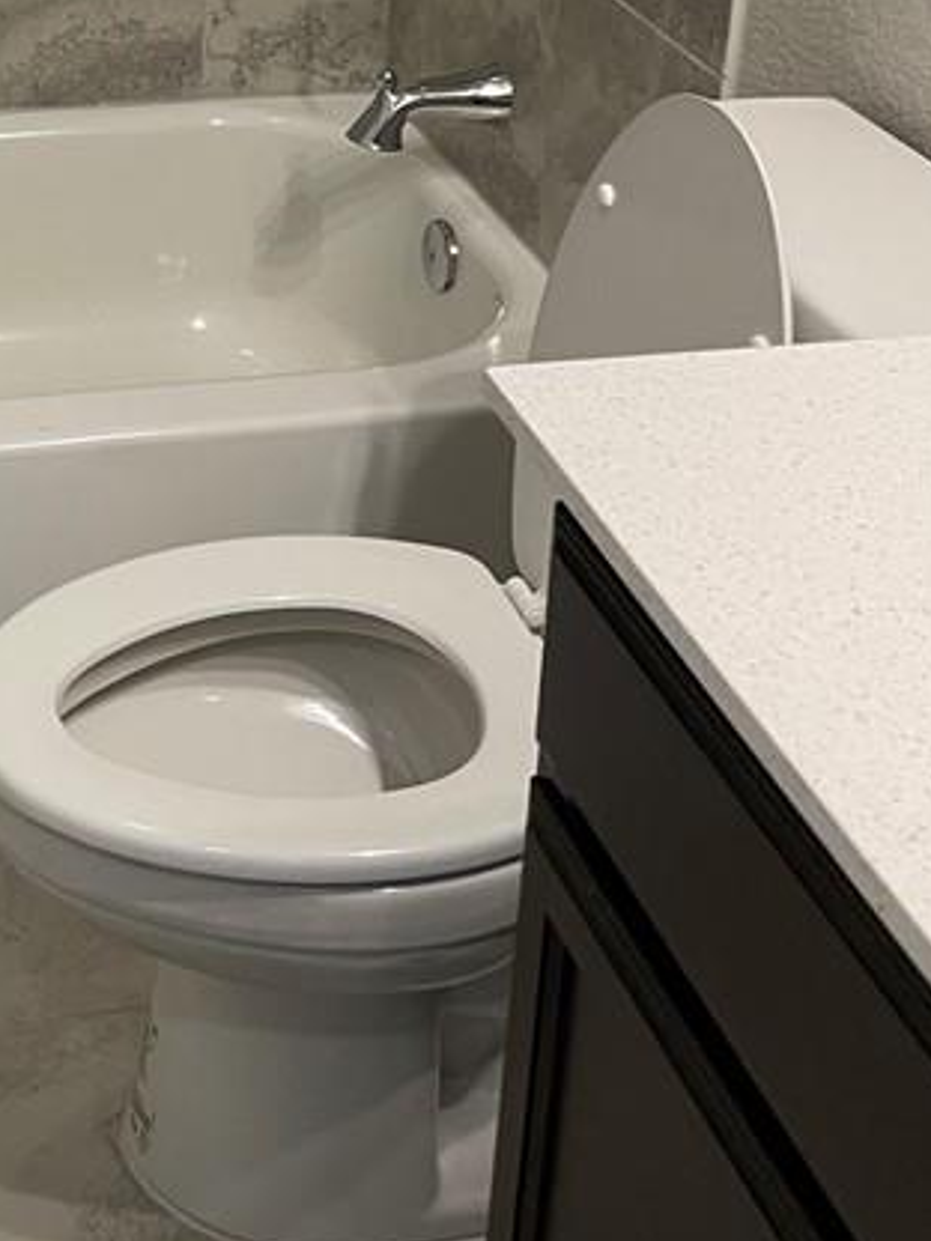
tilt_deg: -14.5
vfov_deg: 27.3
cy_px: -176
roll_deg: -1.7
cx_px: -33
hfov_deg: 22.0
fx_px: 2295
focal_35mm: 64
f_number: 1.6
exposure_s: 1/60
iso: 100
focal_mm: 4.2
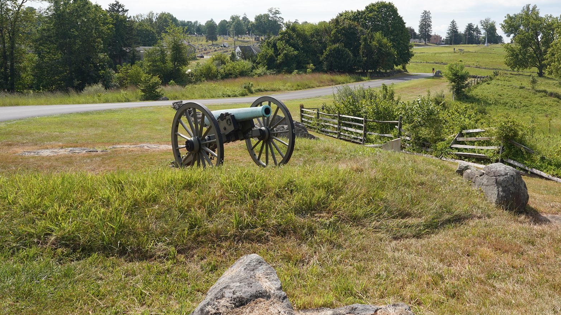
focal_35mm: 32
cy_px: 96
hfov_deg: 60.4
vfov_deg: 36.2
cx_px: 341
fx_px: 476
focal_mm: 24
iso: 100
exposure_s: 1/100
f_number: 13
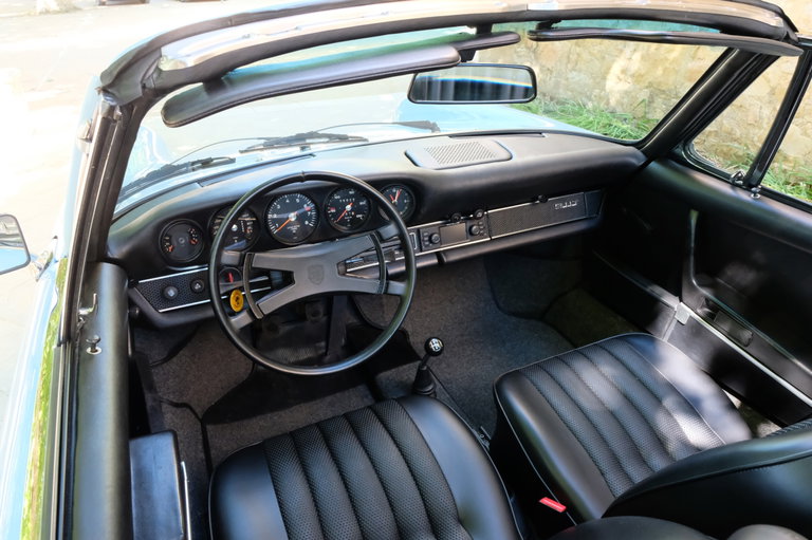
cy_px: 270
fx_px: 541
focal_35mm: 24
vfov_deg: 53.1
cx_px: 406
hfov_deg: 73.8
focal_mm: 16
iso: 4000
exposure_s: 1/60
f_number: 8
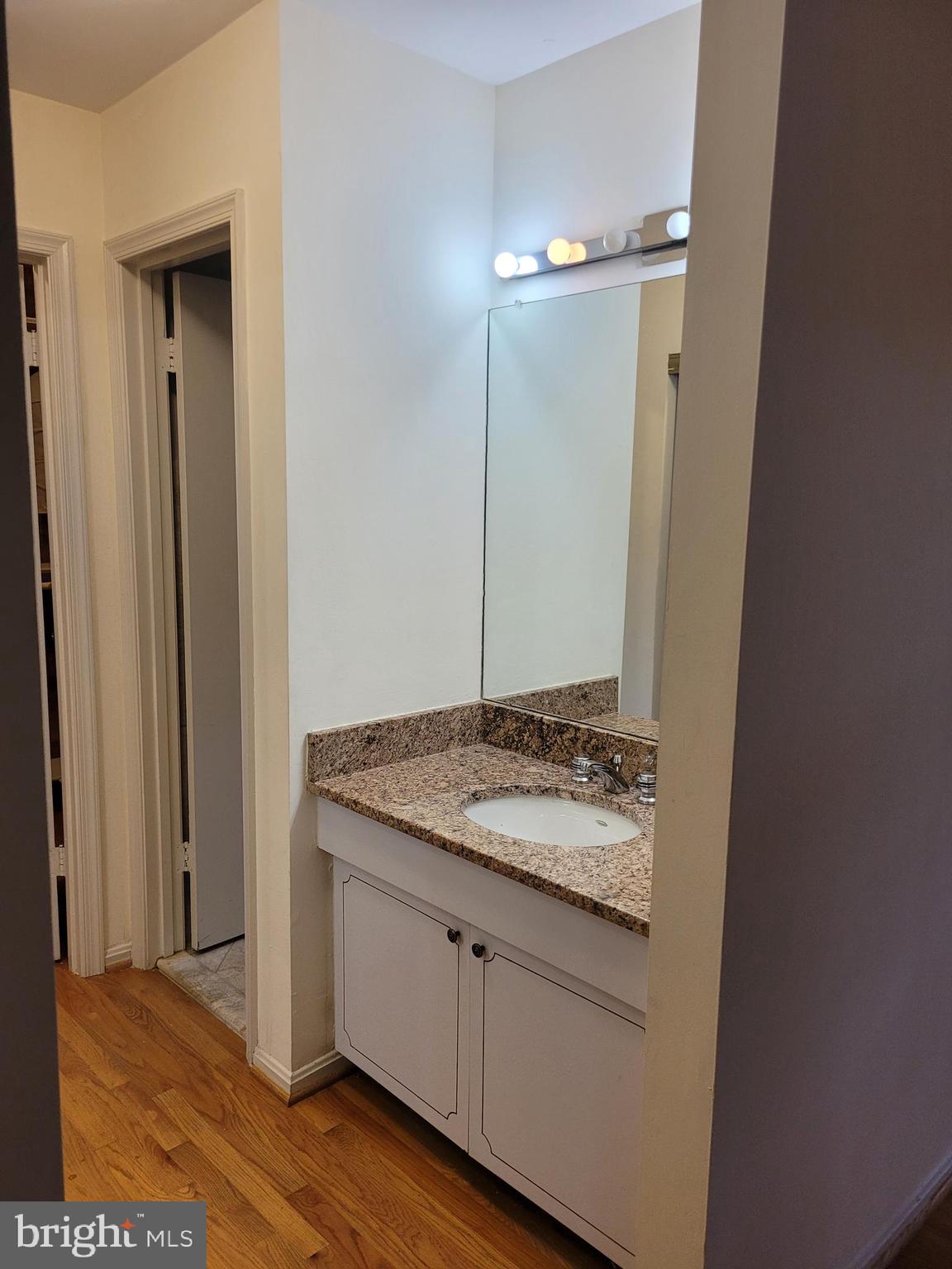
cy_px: 634
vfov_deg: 67.3
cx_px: 476
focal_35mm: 26
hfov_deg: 53.1
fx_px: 953
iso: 160
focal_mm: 5.4
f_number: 1.8
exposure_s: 1/120
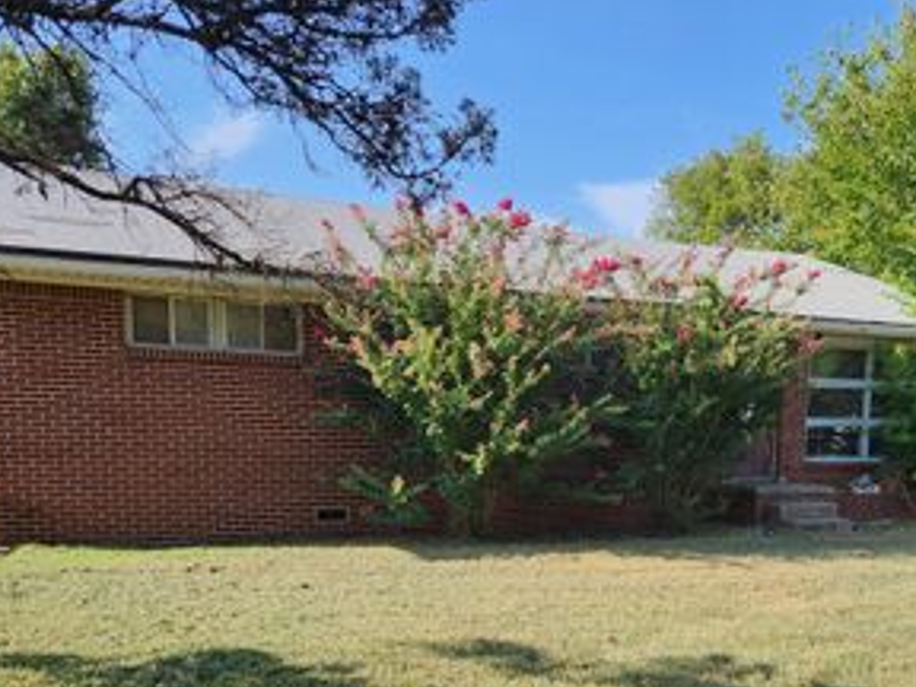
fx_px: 1058
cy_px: 568
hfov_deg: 46.2
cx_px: 601
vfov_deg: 34.6
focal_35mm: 40
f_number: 1.8
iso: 20
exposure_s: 1/638
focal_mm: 5.4
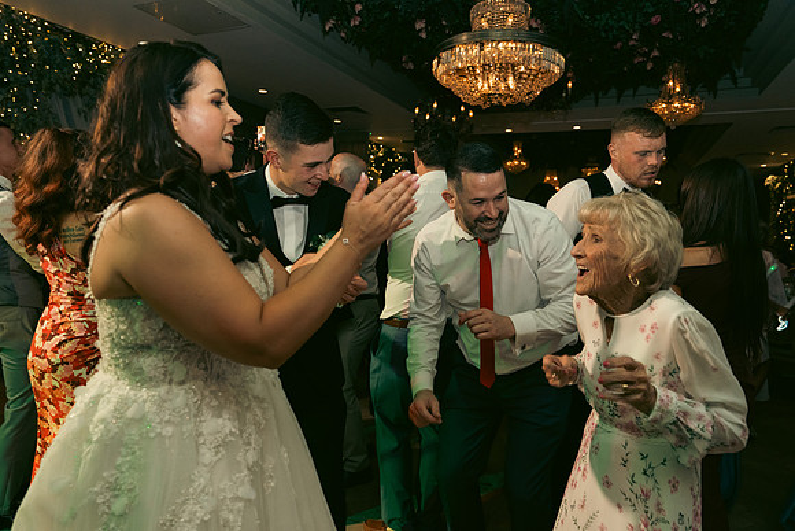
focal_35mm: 24
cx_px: 398
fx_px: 530
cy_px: 266
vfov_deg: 53.2
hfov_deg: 73.7
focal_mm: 24
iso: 2500
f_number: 3.5
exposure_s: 1/160
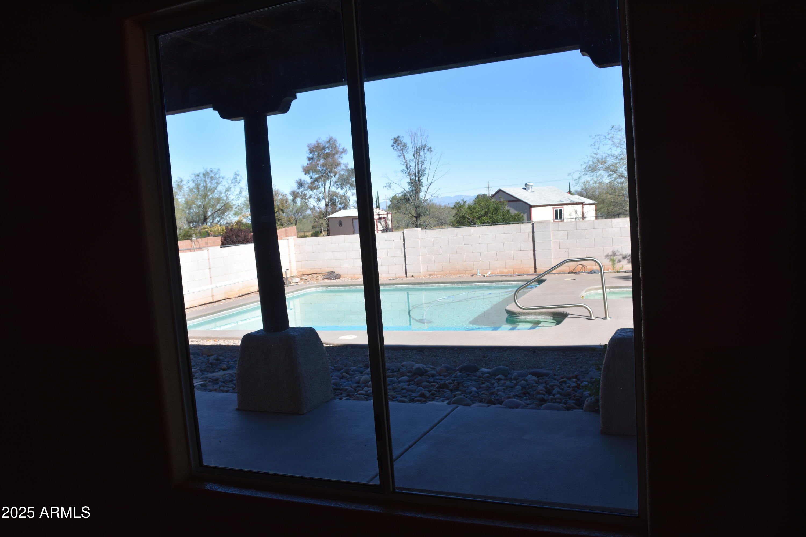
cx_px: 403
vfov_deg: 43.6
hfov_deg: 61.9
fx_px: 672
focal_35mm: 30
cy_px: 268
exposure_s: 1/500
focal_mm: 20
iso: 220
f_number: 8
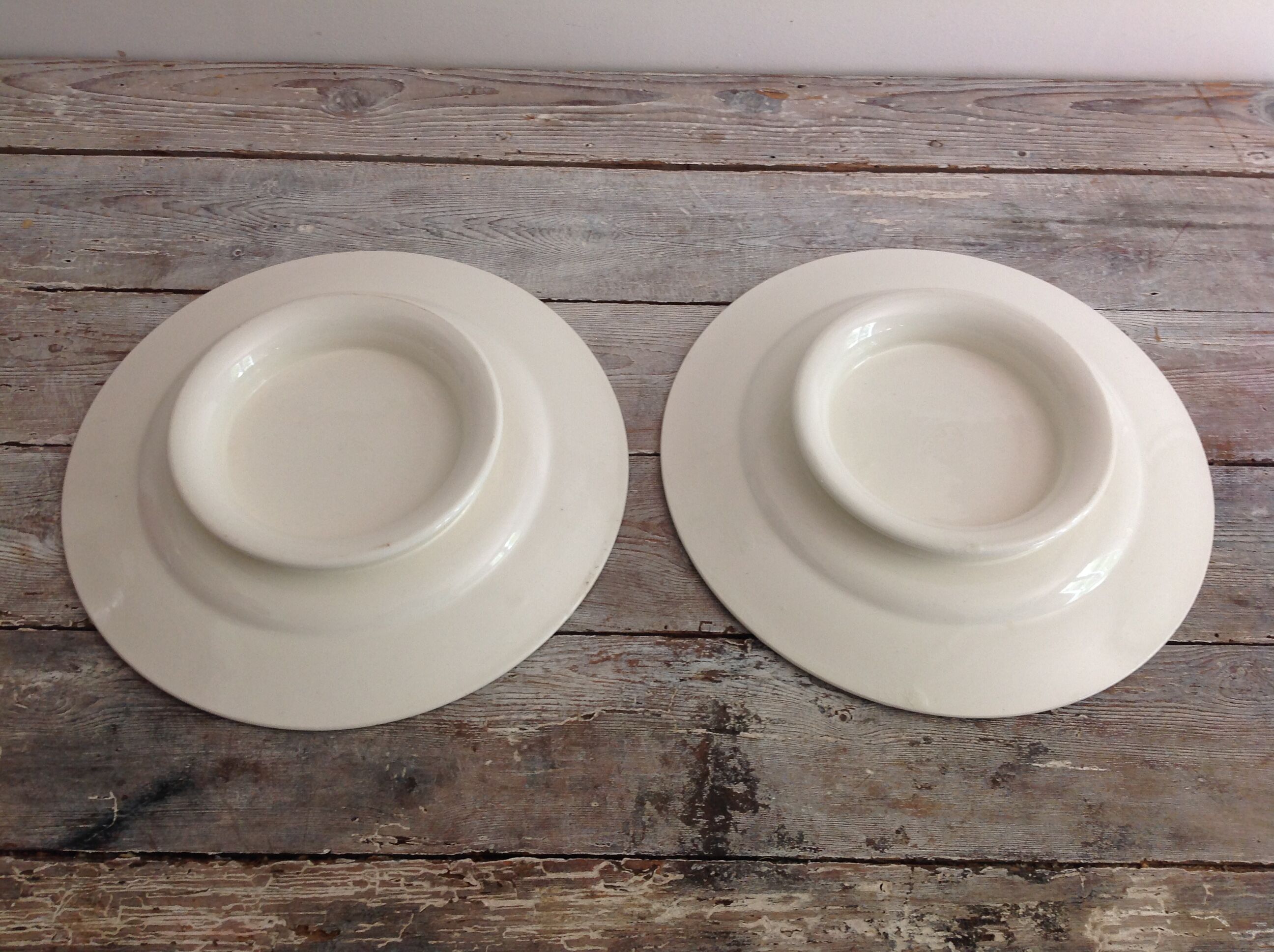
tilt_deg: -58.7
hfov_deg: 52.7
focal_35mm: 35
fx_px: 1286
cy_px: 476
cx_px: 637
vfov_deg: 40.6
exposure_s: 1/15
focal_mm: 4.28
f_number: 2.4
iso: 50
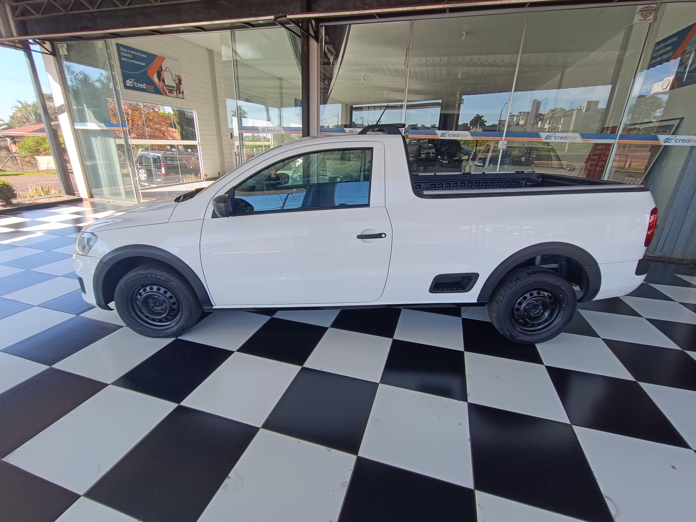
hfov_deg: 94.5
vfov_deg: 78.1
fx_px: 322
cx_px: 348
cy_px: 261
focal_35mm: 16
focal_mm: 1.66
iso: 50
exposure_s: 1/166
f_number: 2.2
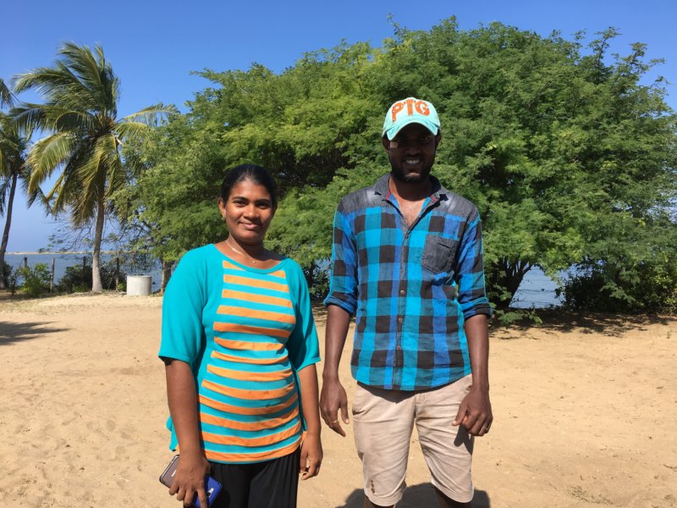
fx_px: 567
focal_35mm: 29
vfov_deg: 48.2
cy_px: 254
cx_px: 338
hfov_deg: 61.7
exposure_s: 1/1054
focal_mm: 4.15
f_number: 2.2
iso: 25
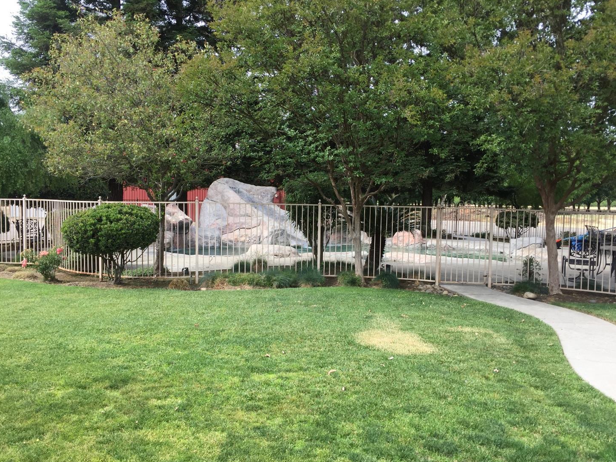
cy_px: 231
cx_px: 309
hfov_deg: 60.0
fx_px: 534
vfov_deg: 46.8
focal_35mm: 30
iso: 32
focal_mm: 4.15
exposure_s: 1/395
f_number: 2.2
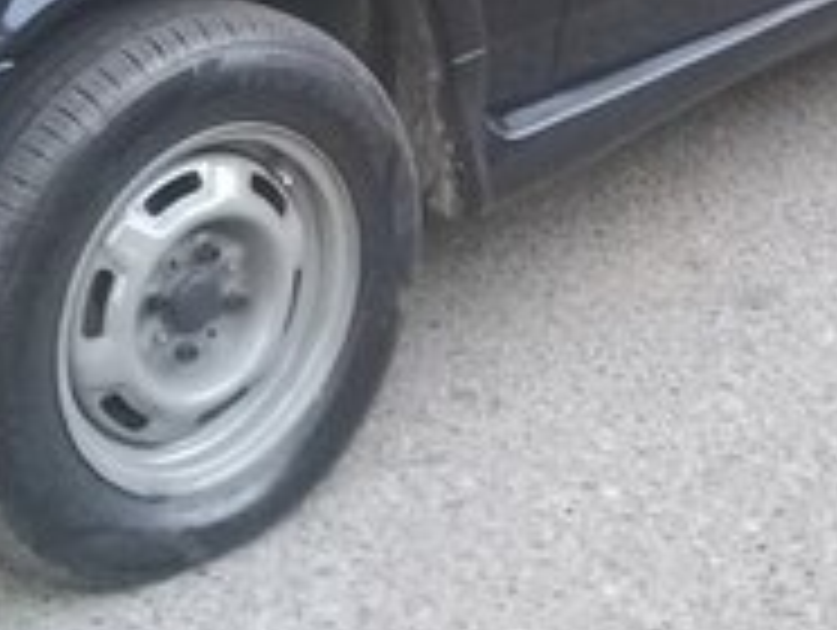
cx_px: 562
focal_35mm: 110
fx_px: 2663
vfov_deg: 12.9
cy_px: -272
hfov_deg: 17.8
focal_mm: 3.3
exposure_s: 1/50
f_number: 2.2
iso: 64
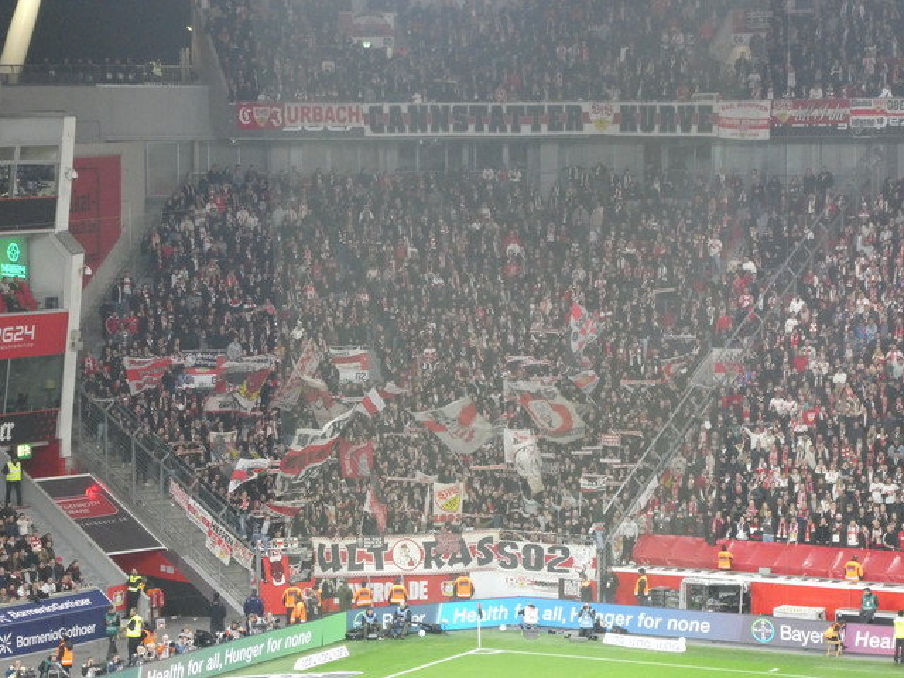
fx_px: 3526
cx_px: 452
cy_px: 339
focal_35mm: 135
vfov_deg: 11.0
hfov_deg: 14.6
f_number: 5.3
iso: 800
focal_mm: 24.2
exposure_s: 1/80
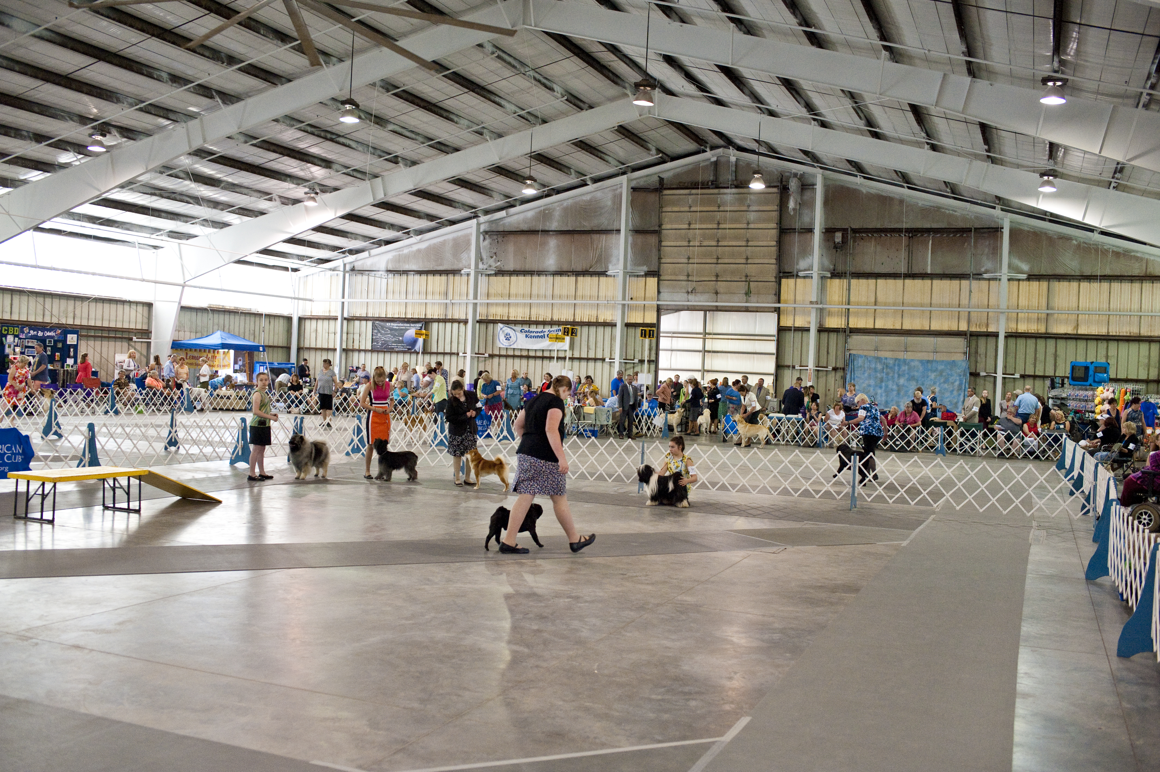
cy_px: 386
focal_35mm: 35
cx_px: 580
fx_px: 1127
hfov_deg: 54.5
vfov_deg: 37.8
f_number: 3.2
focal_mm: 35
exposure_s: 1/250
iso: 1250
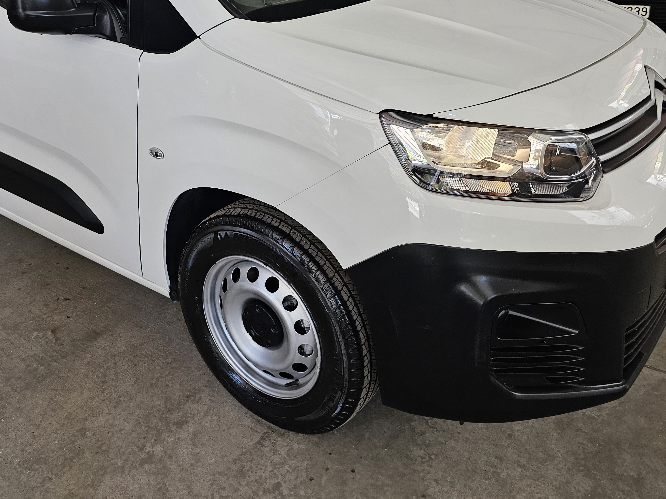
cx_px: 260
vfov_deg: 40.8
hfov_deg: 53.5
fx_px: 654
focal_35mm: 34
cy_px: 134
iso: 160
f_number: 1.7
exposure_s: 1/359
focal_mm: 6.3
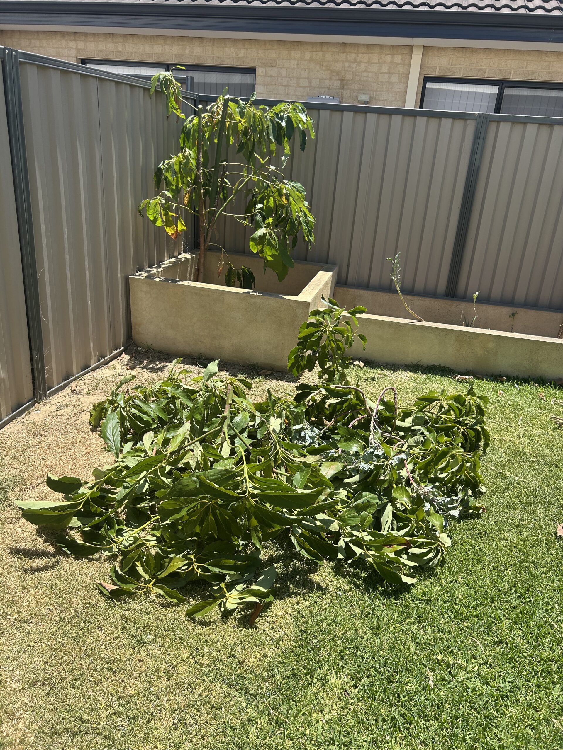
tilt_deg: -20.6
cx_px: 282
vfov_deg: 67.3
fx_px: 564
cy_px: 375
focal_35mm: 26
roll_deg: -3.5
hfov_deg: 53.1
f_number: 1.5
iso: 50
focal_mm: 5.7
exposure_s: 1/2762
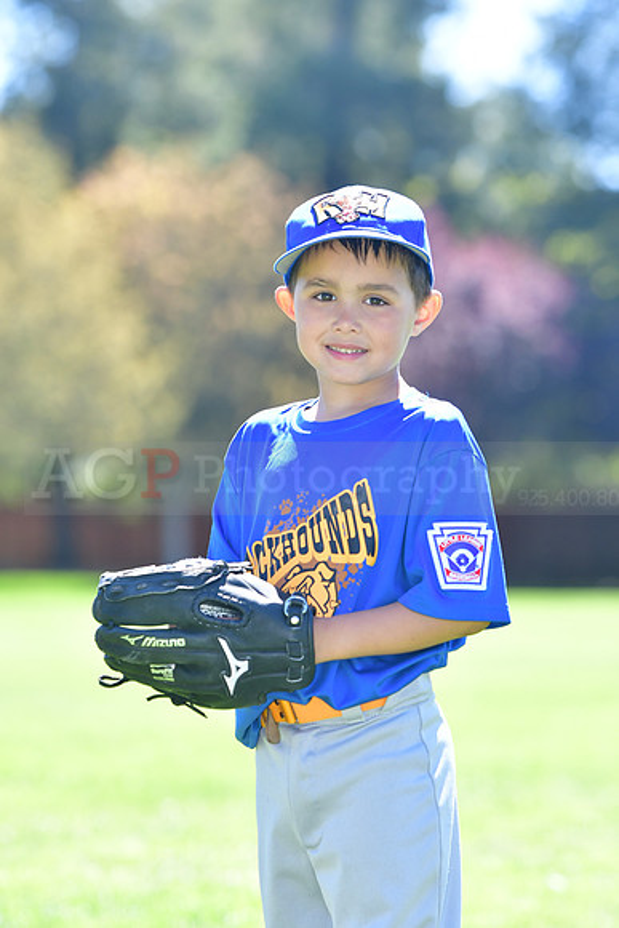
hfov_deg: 6.8
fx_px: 5219
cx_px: 310
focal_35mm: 202
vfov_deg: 10.2
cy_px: 464
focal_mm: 135
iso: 400
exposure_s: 1/800
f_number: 4.5
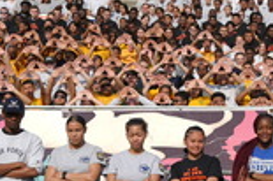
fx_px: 977
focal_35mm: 129
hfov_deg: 15.1
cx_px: 359
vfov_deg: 10.6
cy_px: 86
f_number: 7.1
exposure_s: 1/320
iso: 80
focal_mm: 35
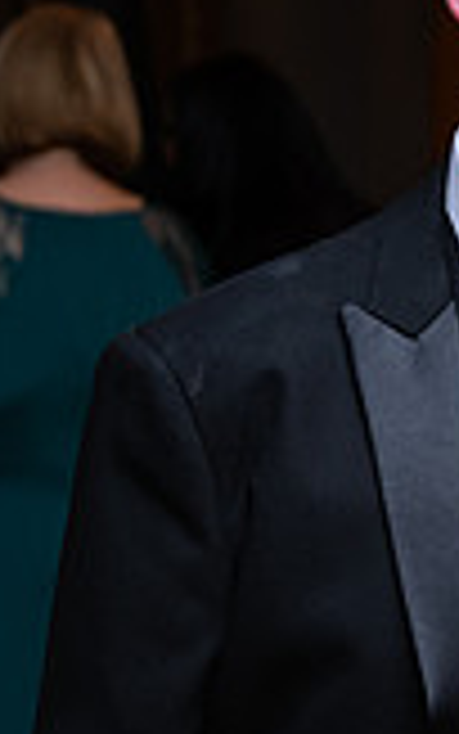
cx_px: 752
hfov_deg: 9.2
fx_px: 2760
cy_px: 340
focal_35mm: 138
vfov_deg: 15.1
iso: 640
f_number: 3.5
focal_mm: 38
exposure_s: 1/160
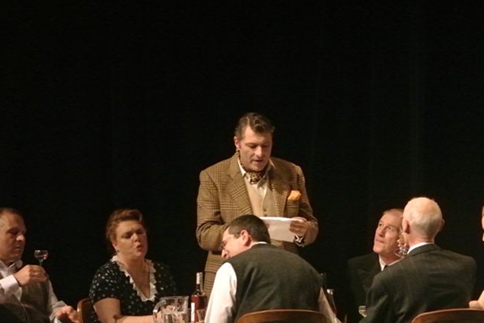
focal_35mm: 161
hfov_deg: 12.8
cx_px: 246
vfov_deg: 8.5
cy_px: 189
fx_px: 2166
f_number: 4
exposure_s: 1/100
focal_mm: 47.5
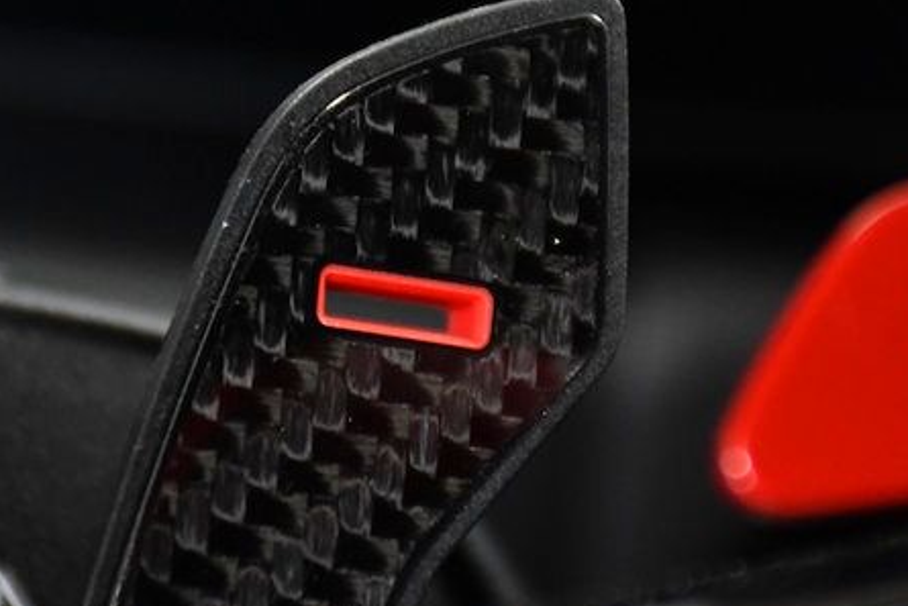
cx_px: 404
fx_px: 11328
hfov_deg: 4.6
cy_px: 191
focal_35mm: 449
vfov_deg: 3.1
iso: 2500
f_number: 5.6
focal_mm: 130
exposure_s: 1/100
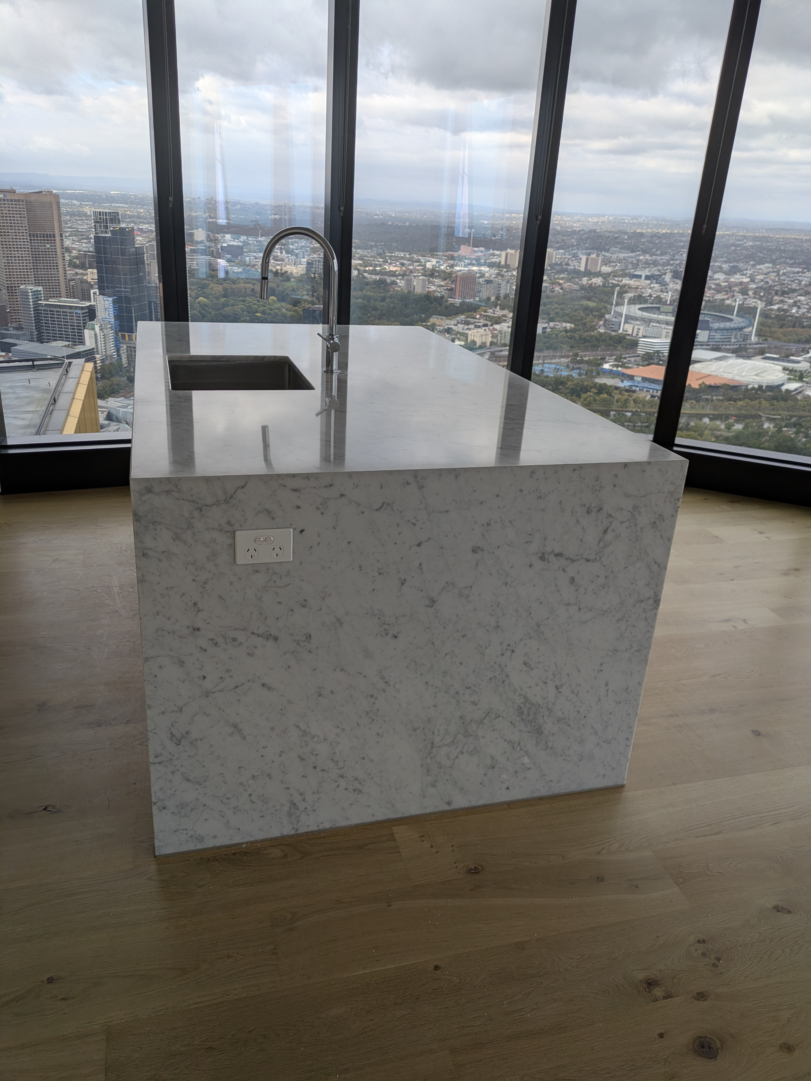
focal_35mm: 25
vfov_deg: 69.4
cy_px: 540
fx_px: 780
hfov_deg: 54.9
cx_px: 406
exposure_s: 1/342
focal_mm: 5.43
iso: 53
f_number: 1.89
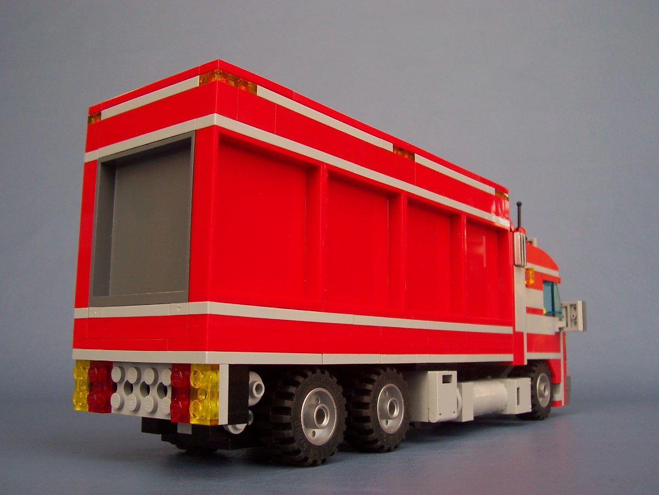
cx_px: 330
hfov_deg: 50.1
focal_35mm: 37
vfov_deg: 38.7
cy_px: 248
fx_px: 704
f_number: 2.8
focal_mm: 5.6
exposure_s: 1/125
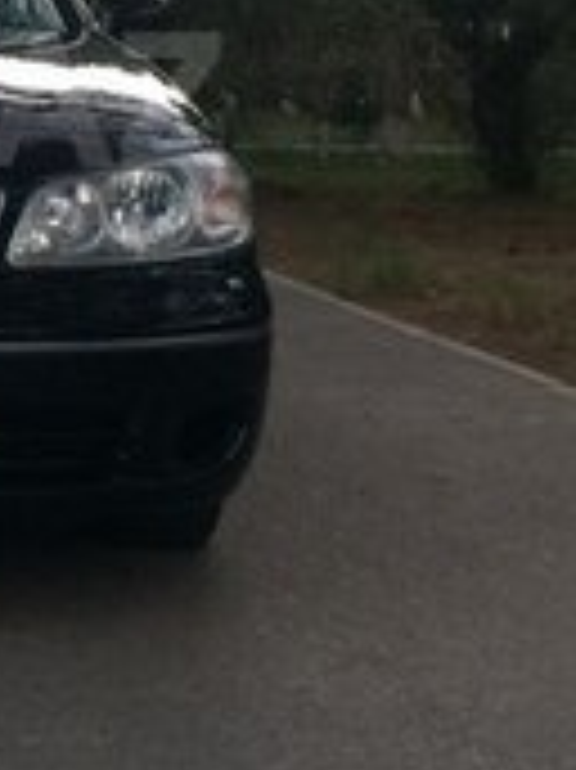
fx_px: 1866
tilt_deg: +0.1
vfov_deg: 22.8
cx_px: -238
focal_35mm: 84
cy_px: 99
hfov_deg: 16.3
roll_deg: -1.1
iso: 100
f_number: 2.2
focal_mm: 4.15
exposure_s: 1/33
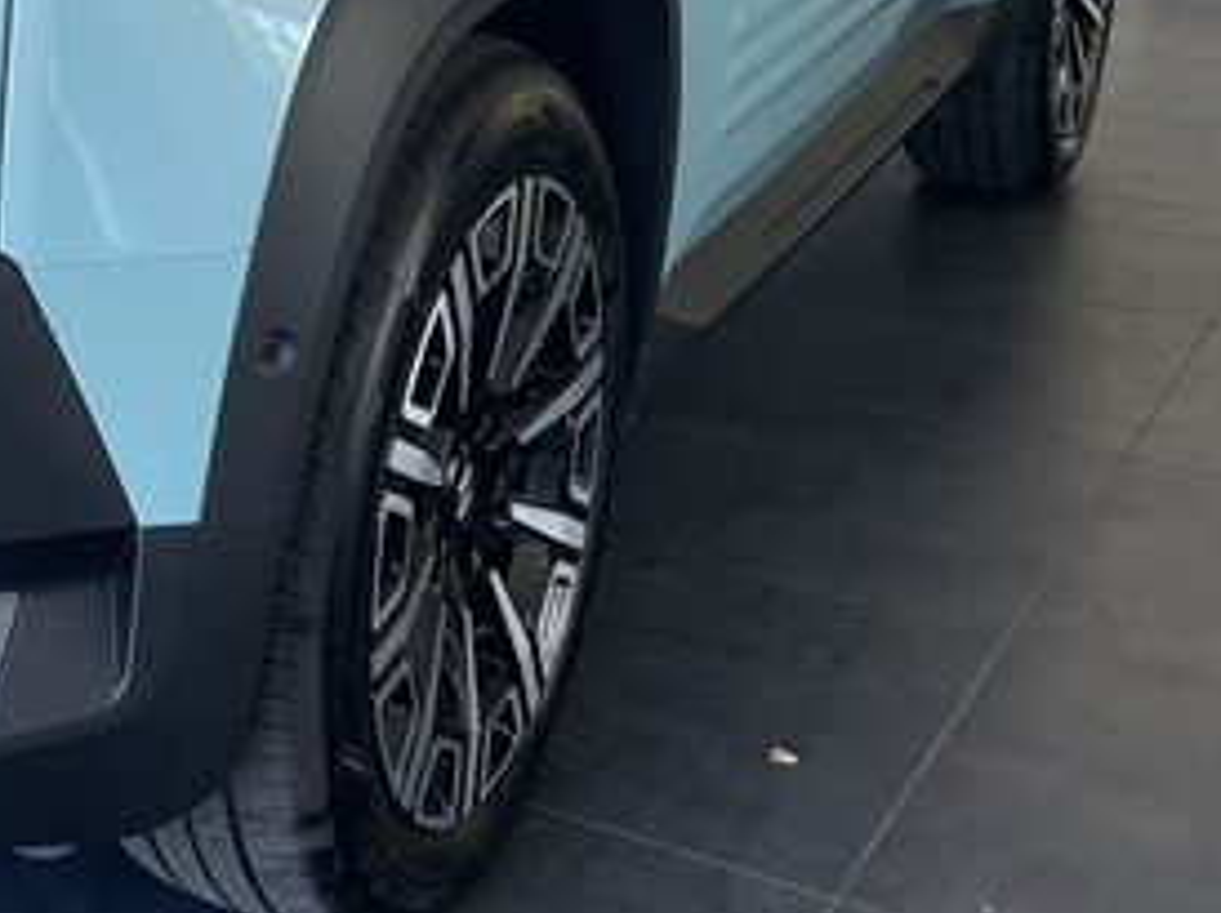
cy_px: 4
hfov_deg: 23.3
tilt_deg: -12.3
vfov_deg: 18.8
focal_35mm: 76
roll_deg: -0.7
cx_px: -272
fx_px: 2678
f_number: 1.6
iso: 50
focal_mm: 4.2
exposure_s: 1/100
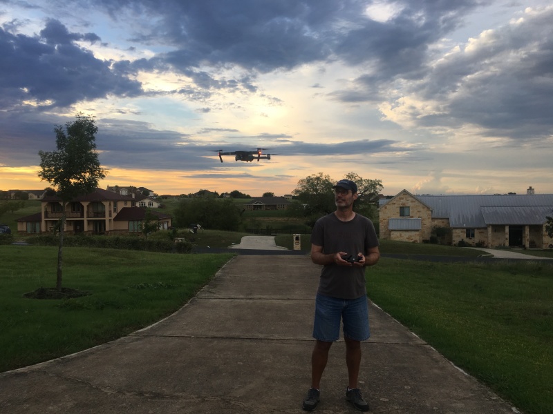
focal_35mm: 29
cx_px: 276
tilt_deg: -0.2
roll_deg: +2.3
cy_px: 207
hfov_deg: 61.7
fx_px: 463
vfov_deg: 48.2
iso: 25
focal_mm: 4.15
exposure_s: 1/403
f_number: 2.2
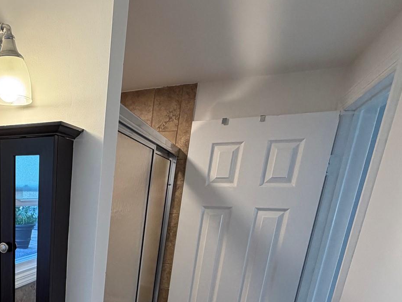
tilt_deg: -17.7
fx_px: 360
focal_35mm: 31
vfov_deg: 39.9
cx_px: 37
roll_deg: -0.8
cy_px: 303
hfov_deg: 51.3
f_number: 2.2
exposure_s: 1/120
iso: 200
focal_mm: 2.22
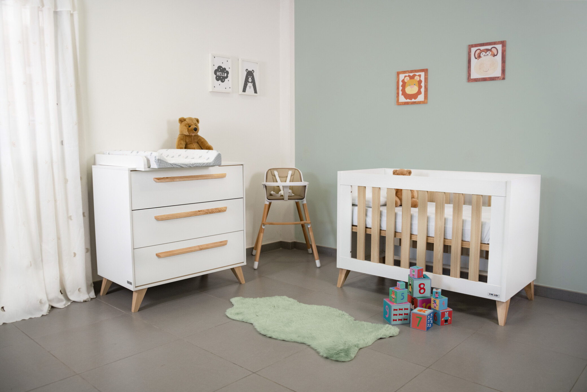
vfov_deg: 41.1
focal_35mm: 32
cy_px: 196
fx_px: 522
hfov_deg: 58.7
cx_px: 294
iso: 500
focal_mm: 32
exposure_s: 1/100
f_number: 5
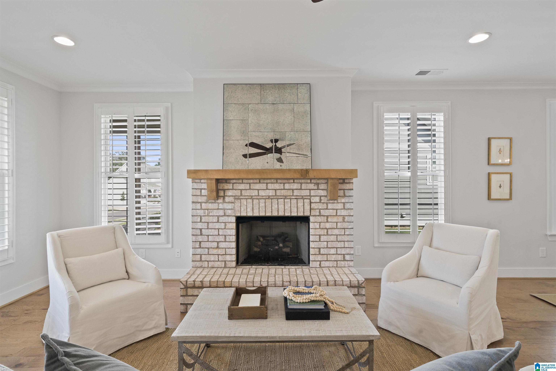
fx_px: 247
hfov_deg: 96.7
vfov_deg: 73.7
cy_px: 186
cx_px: 278
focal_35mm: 16
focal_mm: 16
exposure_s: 1/3
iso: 250
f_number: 9
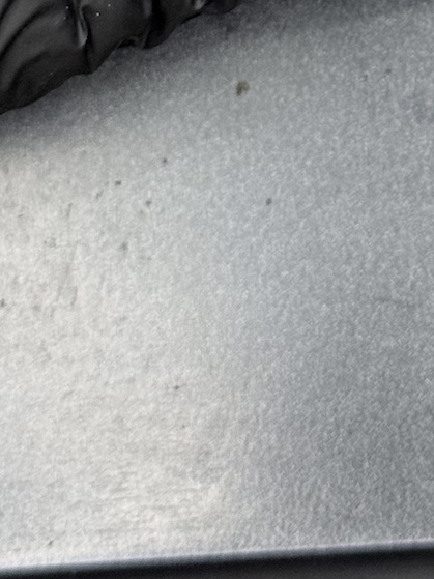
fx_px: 2759
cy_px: -351
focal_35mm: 165
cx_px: 472
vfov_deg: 11.4
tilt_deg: -81.0
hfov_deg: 8.9
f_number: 1.78
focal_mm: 6.76
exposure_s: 1/50
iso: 80
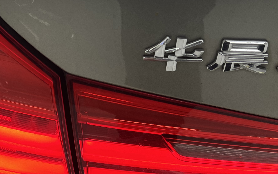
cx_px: 61
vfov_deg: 20.7
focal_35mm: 62
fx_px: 470
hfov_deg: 32.2
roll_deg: -0.2
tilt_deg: -34.1
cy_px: 144
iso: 64
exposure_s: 1/100
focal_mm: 5.7
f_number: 1.5
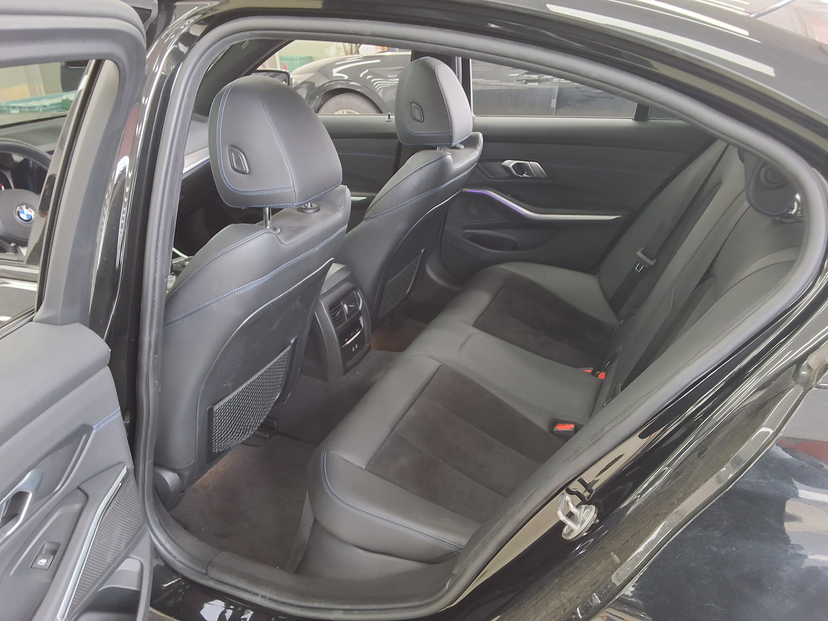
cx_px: 414
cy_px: 310
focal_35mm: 28
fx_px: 670
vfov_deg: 49.7
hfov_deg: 63.4
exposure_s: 1/40
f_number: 1.9
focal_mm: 2.91
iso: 100
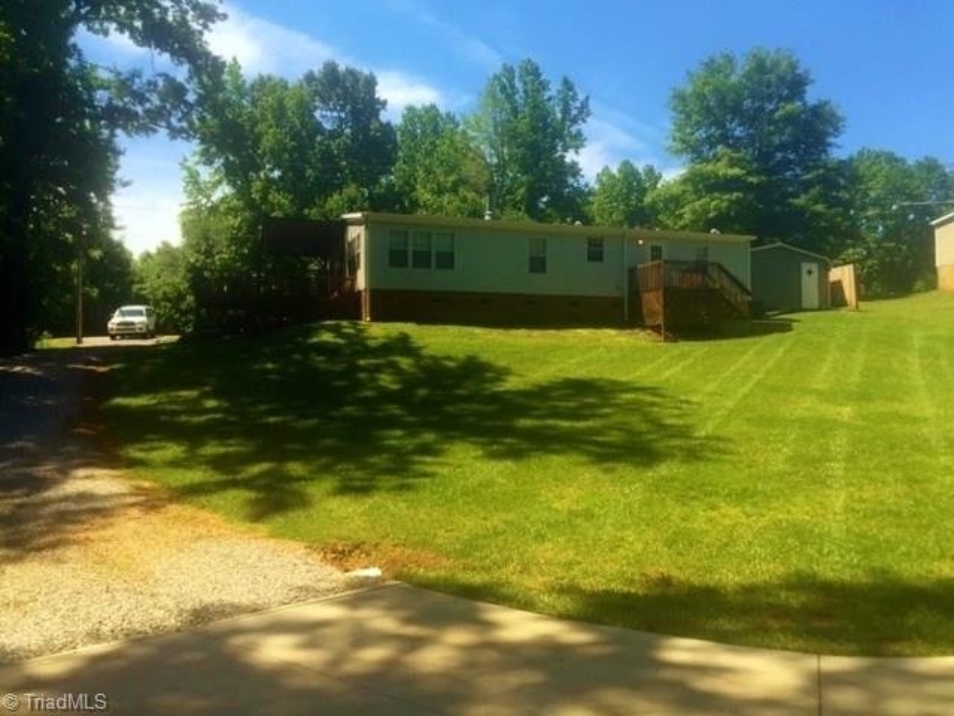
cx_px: 477
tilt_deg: +2.8
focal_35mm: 29
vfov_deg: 48.2
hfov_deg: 61.7
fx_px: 799
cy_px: 358
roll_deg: -1.3
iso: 32
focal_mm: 4.15
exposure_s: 1/1163
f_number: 2.2
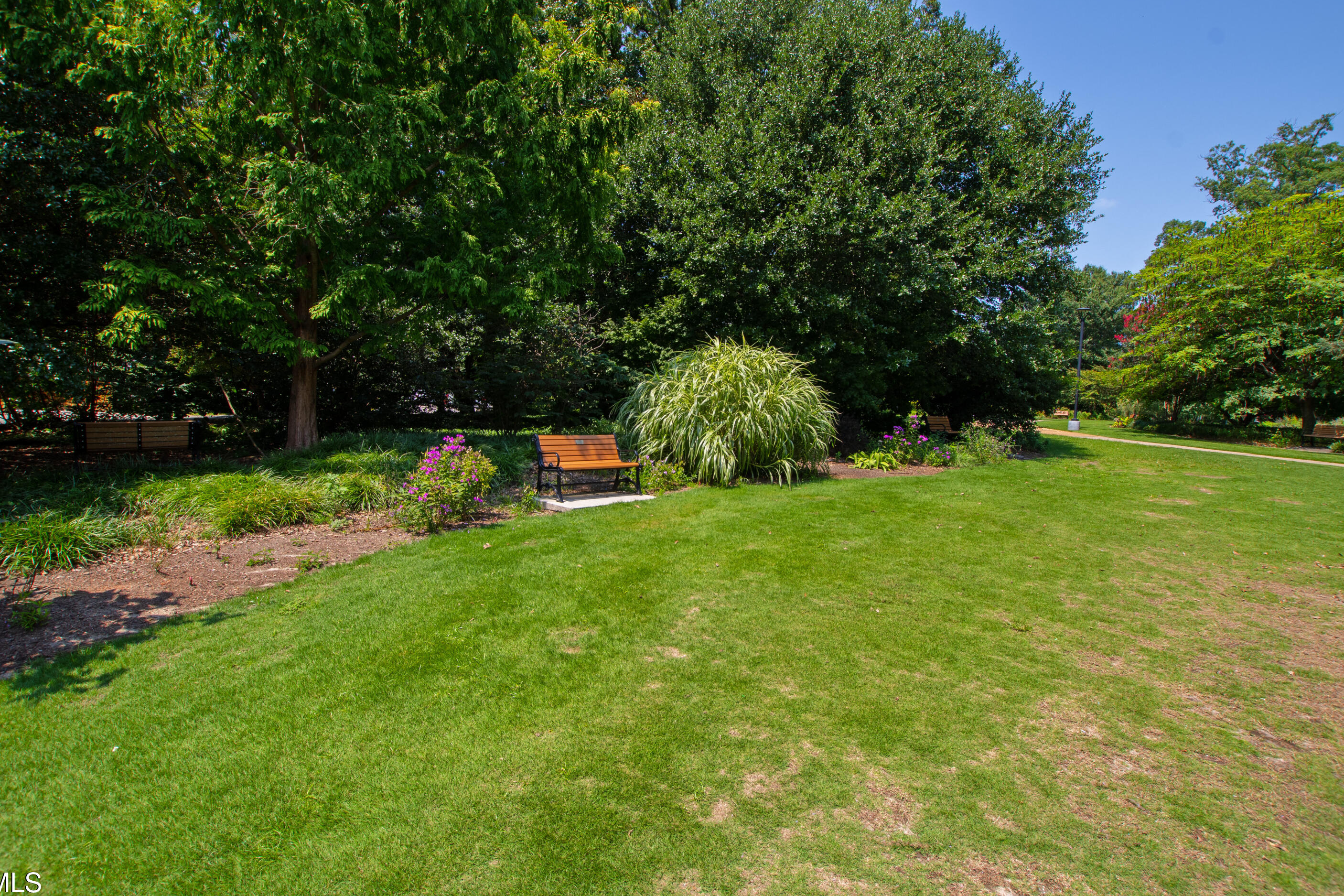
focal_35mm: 16
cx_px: 682
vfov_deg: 73.7
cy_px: 449
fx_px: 597
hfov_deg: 96.7
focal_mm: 10
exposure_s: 1/125
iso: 100
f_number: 8
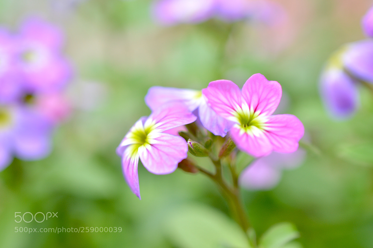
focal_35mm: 60
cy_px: 124
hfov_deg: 33.4
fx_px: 621
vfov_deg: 22.6
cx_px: 186
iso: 100
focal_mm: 40
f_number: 4.5
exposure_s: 1/320
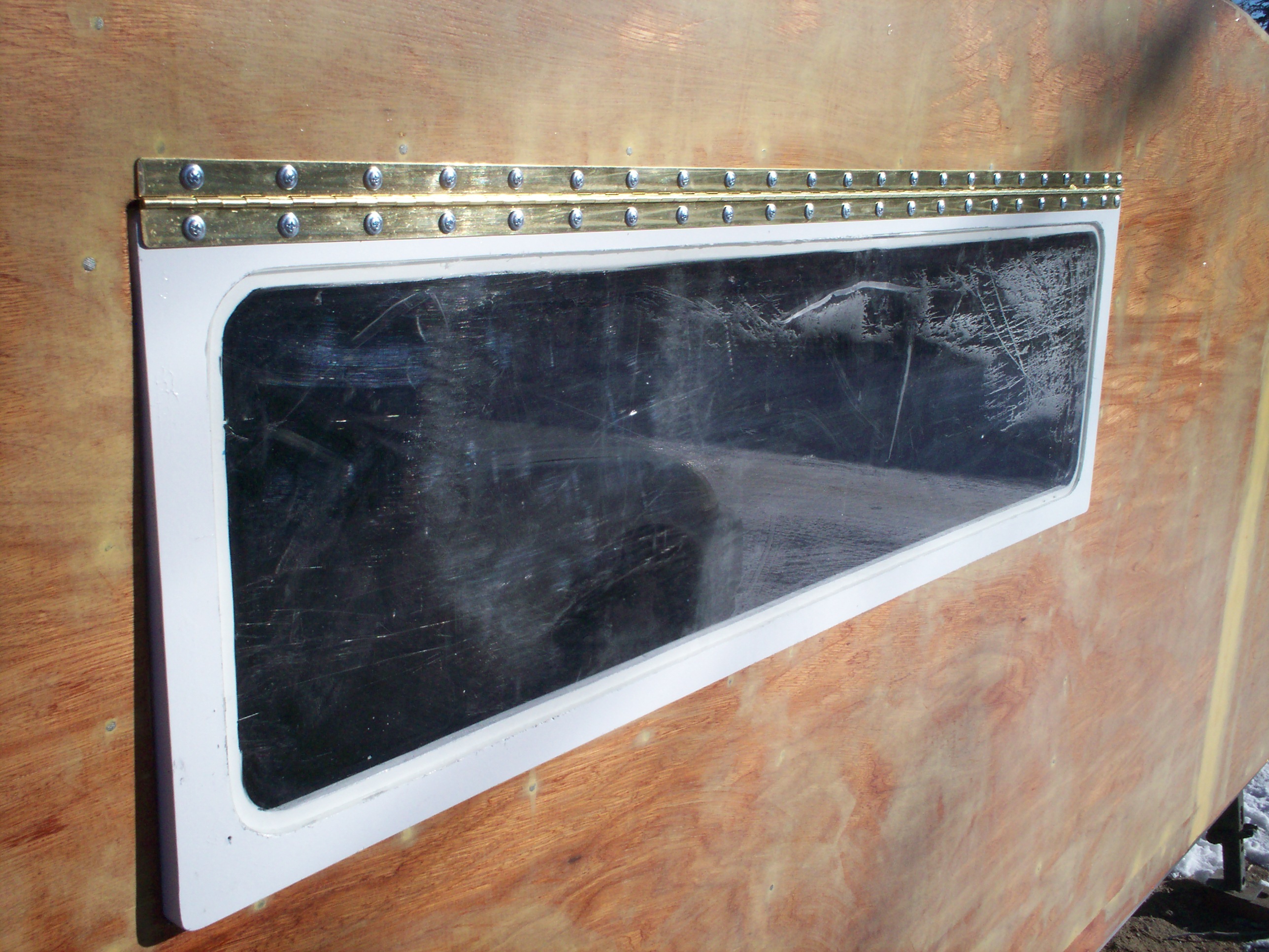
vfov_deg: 39.7
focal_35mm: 36
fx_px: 1320
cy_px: 476
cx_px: 634
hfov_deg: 51.4
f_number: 4.5
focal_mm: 6
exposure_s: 1/818
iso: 100
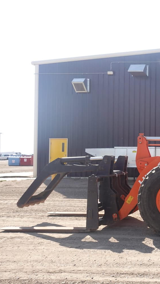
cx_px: 219
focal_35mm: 40
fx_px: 301
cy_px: 150
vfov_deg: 50.4
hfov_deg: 24.9
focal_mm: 9.4
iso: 125
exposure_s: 1/400
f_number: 4
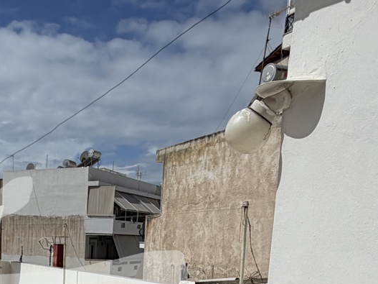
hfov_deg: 35.2
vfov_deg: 25.5
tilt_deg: -11.9
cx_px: 33
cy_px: 345
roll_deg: -1.5
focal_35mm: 51
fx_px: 557
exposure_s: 1/3891
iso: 20
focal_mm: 2.22
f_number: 2.2
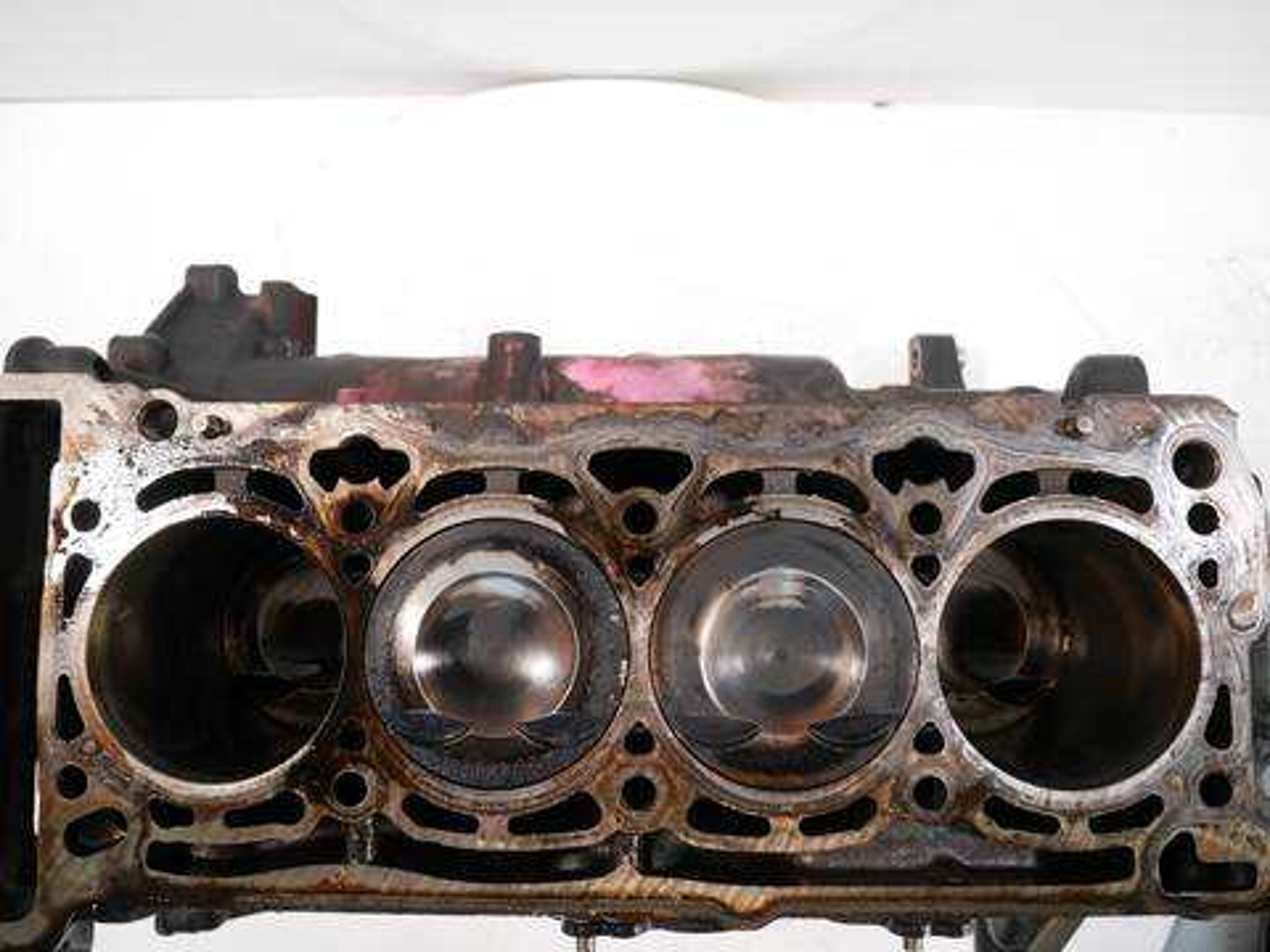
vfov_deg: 56.8
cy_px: 476
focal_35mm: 24
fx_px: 881
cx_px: 635
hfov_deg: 71.6
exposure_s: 1/60
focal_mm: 12
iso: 800
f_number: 3.5
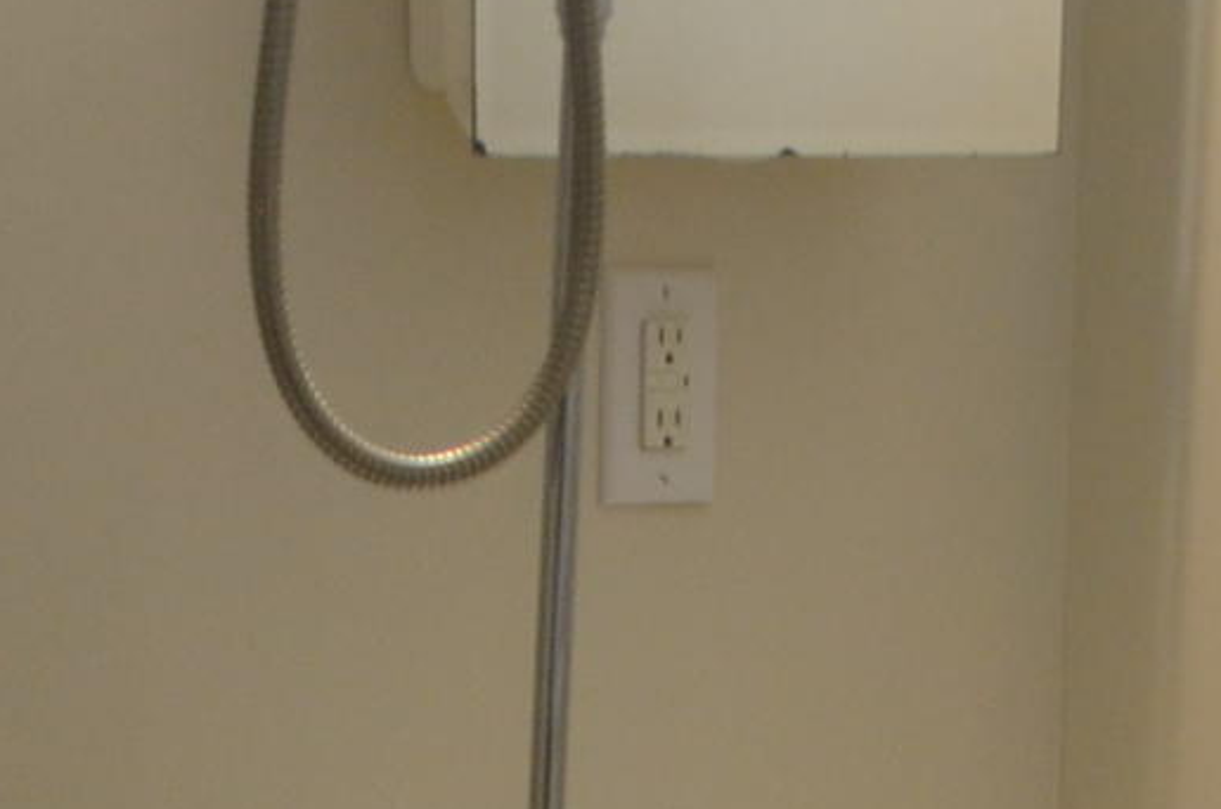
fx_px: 4367
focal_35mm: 129
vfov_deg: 9.8
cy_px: 1672
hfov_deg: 15.9
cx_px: 561
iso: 800
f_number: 3.5
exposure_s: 1/40
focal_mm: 18
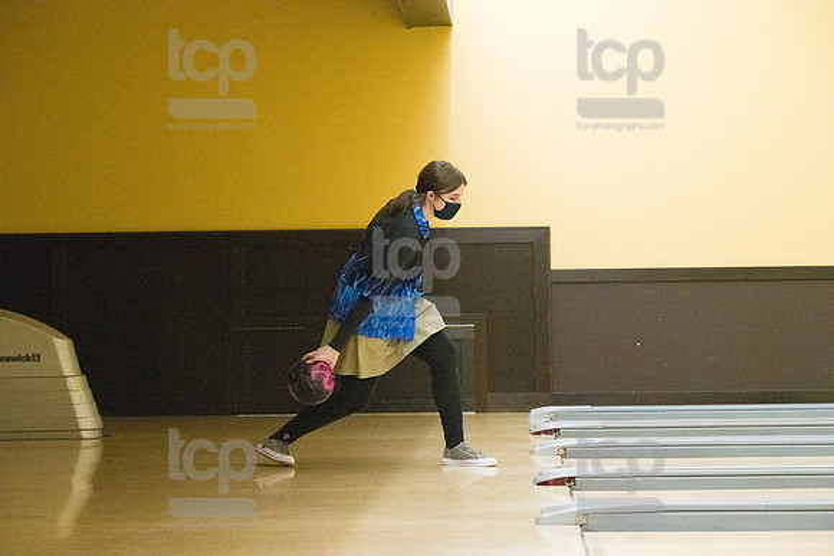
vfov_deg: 14.4
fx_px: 2201
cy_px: 278
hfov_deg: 21.5
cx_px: 417
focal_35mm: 95
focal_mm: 95
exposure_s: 1/1000
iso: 10000
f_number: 4.5
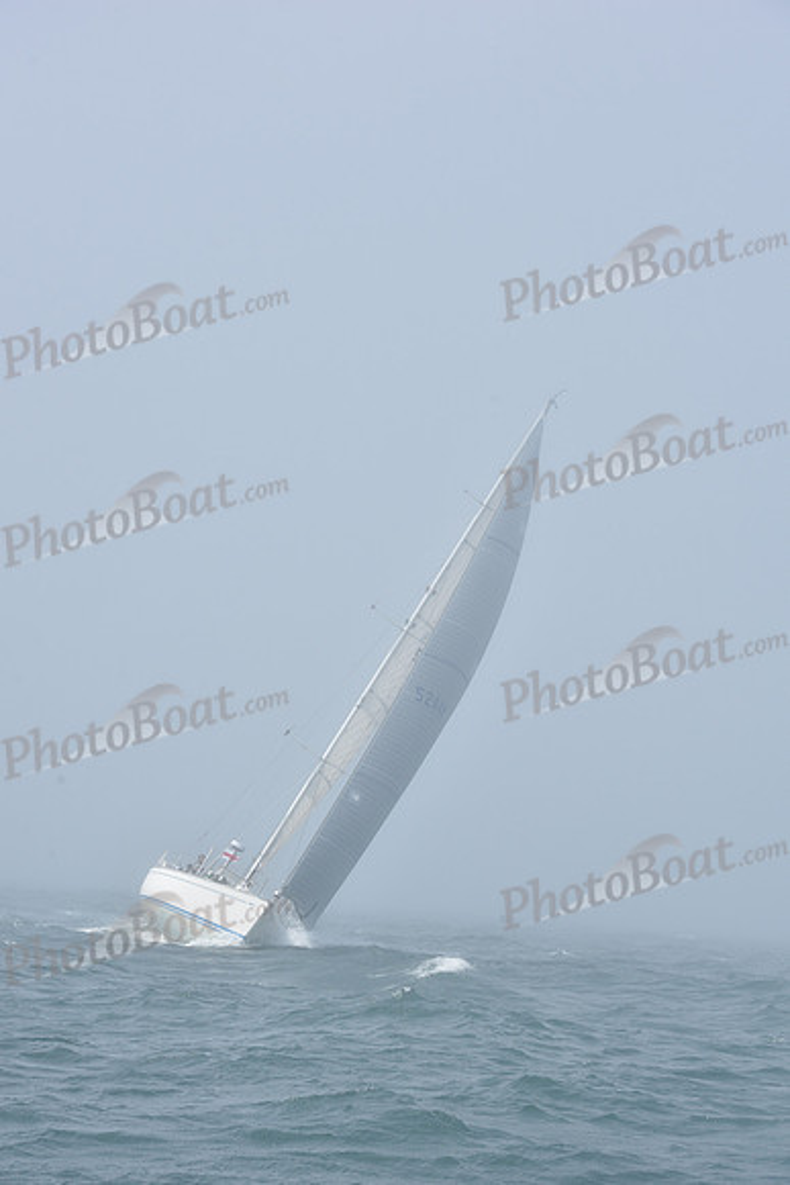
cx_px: 395
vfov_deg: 20.0
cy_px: 592
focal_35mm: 102
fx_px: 3355
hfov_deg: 13.4
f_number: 10
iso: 320
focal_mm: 102
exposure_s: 1/800
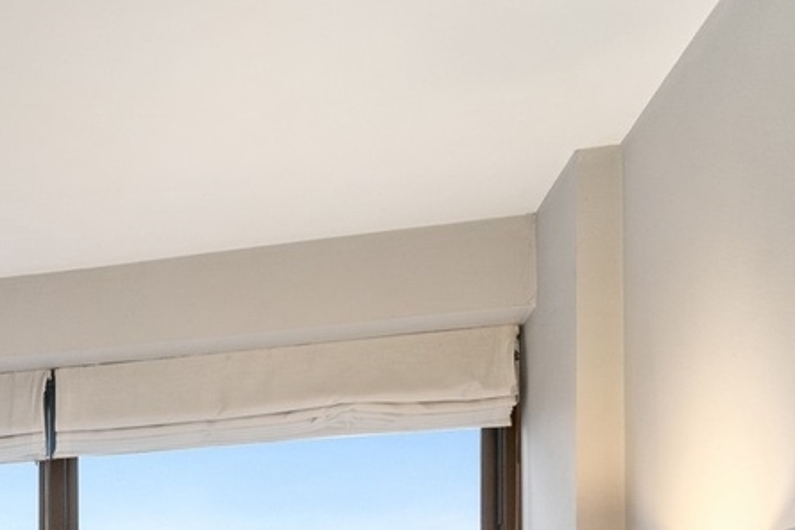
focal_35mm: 62
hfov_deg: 24.4
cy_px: 720
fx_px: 1369
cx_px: -426
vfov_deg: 19.8
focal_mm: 17
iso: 400
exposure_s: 1
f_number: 8
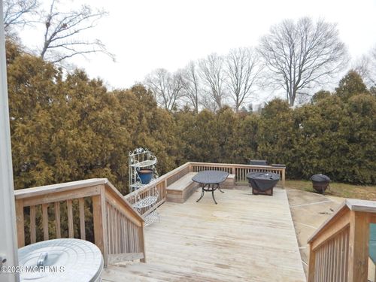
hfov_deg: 76.4
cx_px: 188
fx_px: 239
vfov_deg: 61.1
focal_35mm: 22
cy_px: 141
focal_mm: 4
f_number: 3
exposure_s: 1/200
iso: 125
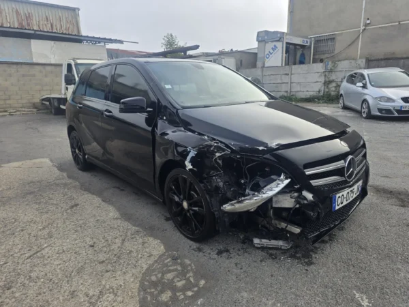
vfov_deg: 58.9
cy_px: 154
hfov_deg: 73.9
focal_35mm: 23
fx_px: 272
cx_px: 204
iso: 12
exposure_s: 1/260
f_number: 1.7
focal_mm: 6.3
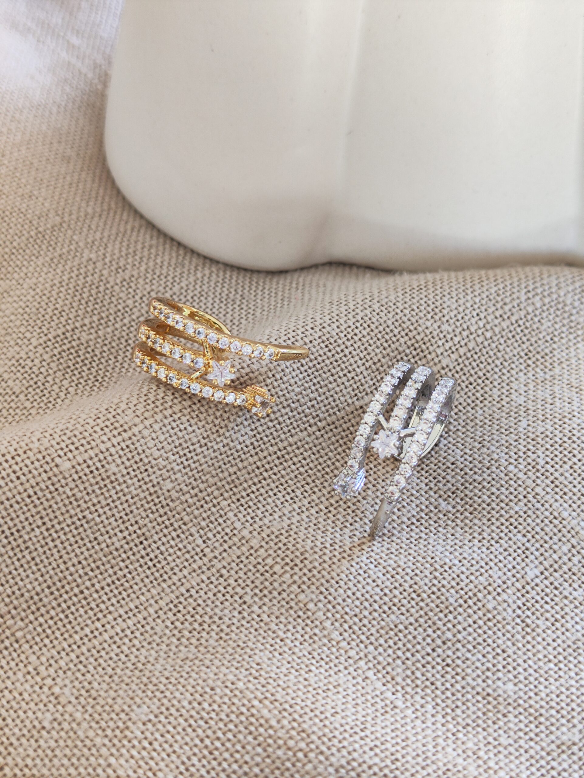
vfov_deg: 71.6
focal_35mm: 24
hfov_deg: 56.8
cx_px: 292
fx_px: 540
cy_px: 389
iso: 148
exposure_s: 1/50
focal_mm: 4.68
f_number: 1.8
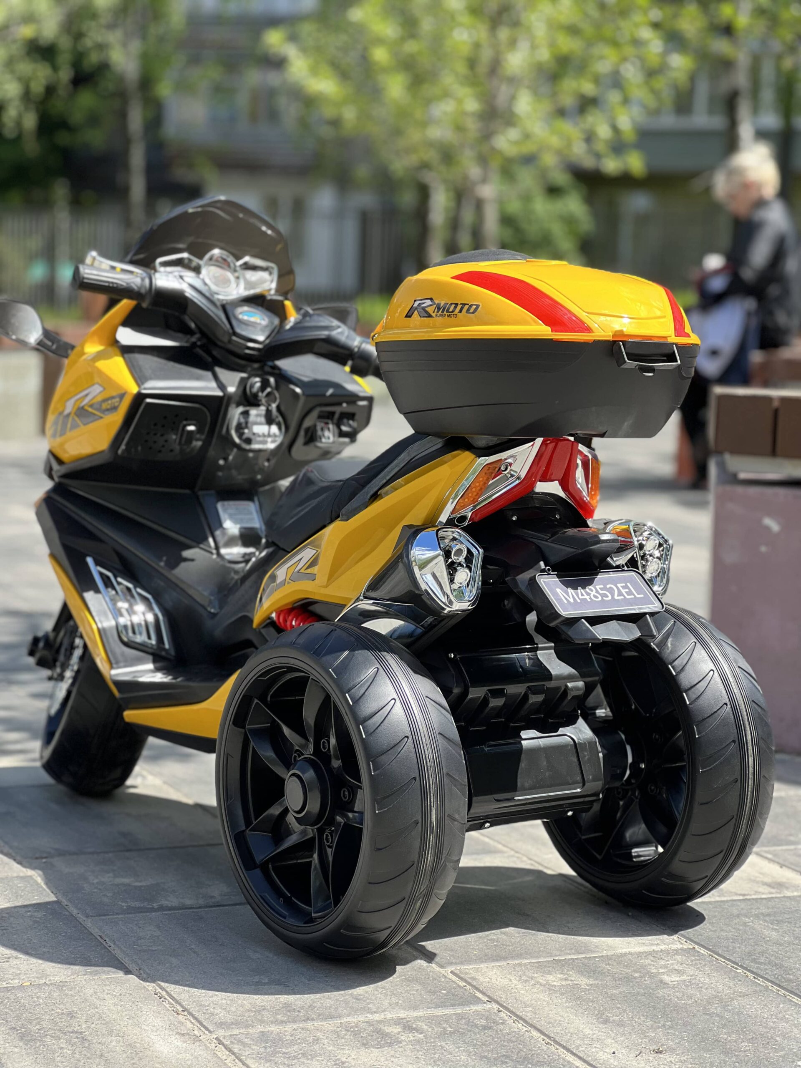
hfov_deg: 19.1
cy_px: 534
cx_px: 400
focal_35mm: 77
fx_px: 2376
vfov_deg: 25.3
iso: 25
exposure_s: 1/230
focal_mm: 9
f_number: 2.8
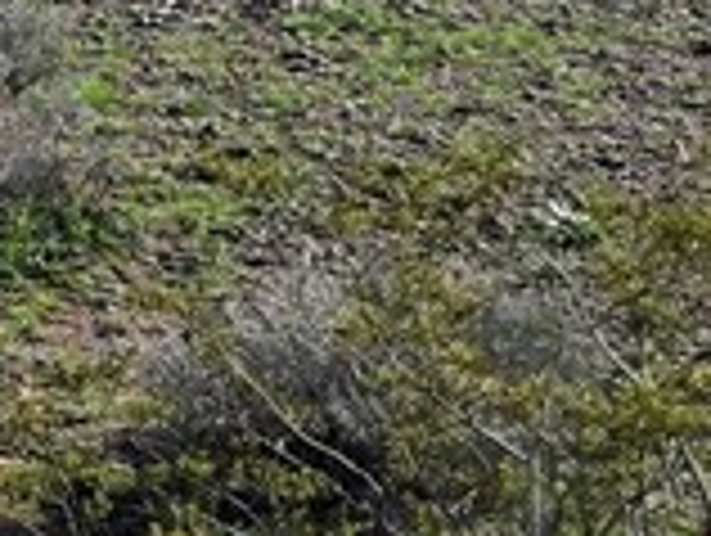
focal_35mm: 149
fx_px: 3065
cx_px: -1516
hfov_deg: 9.7
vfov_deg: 10.0
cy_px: 95
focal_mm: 5.4
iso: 40
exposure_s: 1/2921
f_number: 1.8
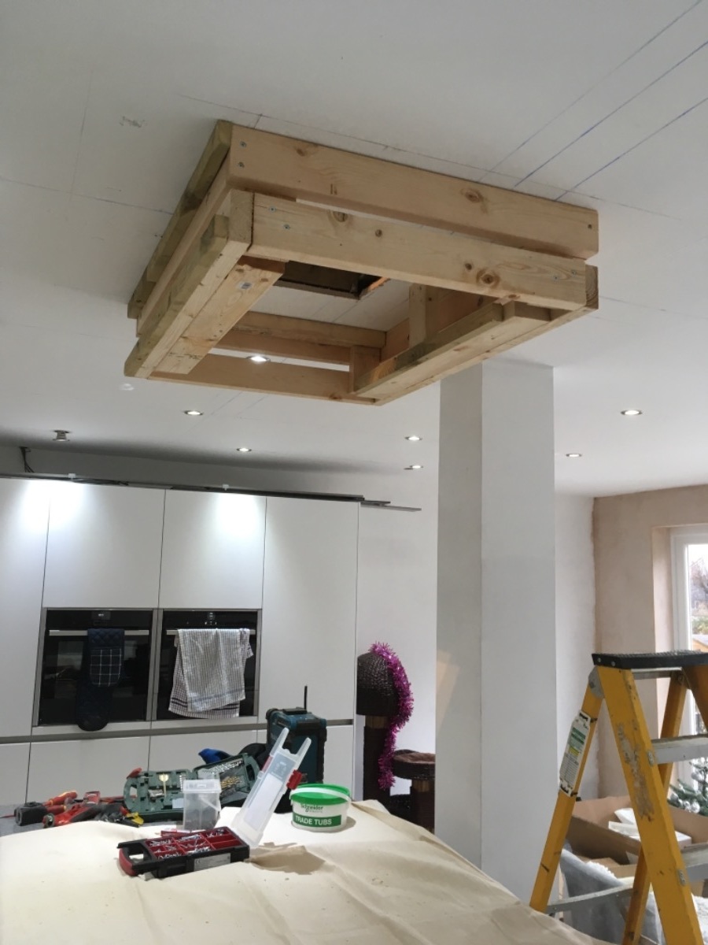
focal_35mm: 29
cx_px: 354
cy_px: 472
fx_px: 791
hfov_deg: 48.2
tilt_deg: +7.0
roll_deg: -1.5
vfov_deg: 61.7
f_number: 2.2
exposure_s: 1/33
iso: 80
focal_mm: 4.15
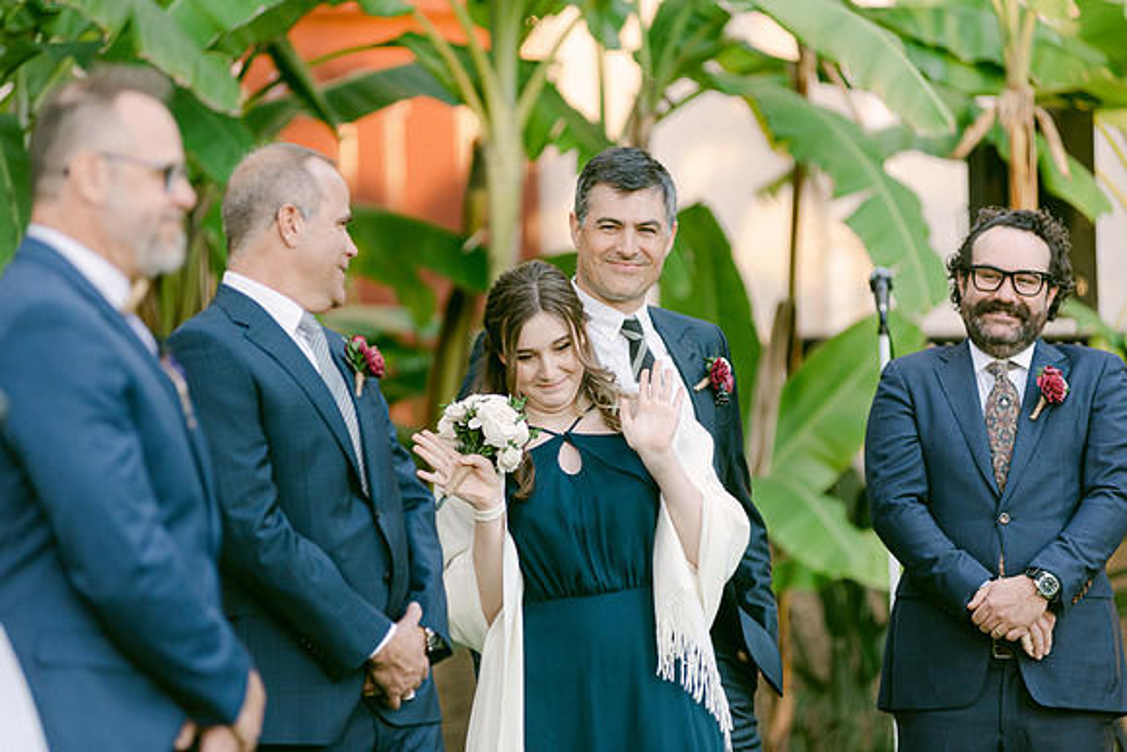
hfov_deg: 10.3
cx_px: 564
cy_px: 376
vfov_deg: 6.9
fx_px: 6262
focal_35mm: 200
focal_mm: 200
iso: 450
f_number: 2.8
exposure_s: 1/125
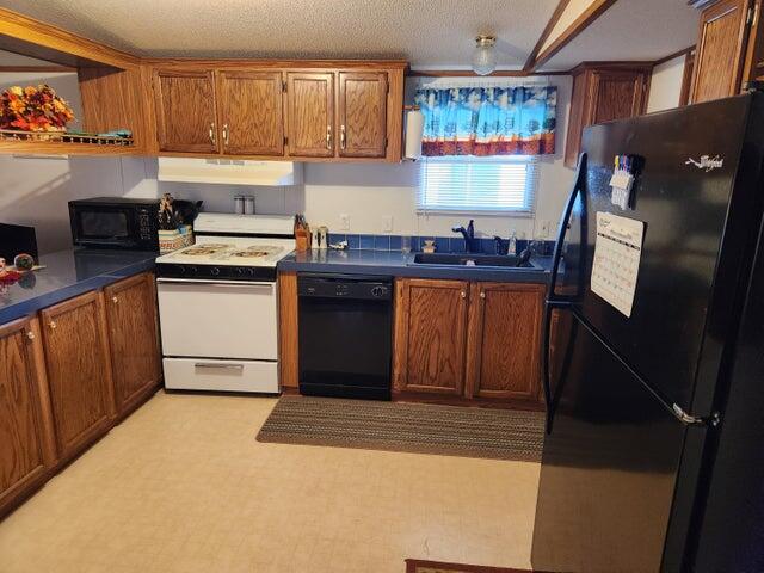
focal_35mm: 23
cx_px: 382
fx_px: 508
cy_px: 286
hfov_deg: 73.9
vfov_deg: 58.9
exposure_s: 1/120
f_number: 1.8
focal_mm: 5.4
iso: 800
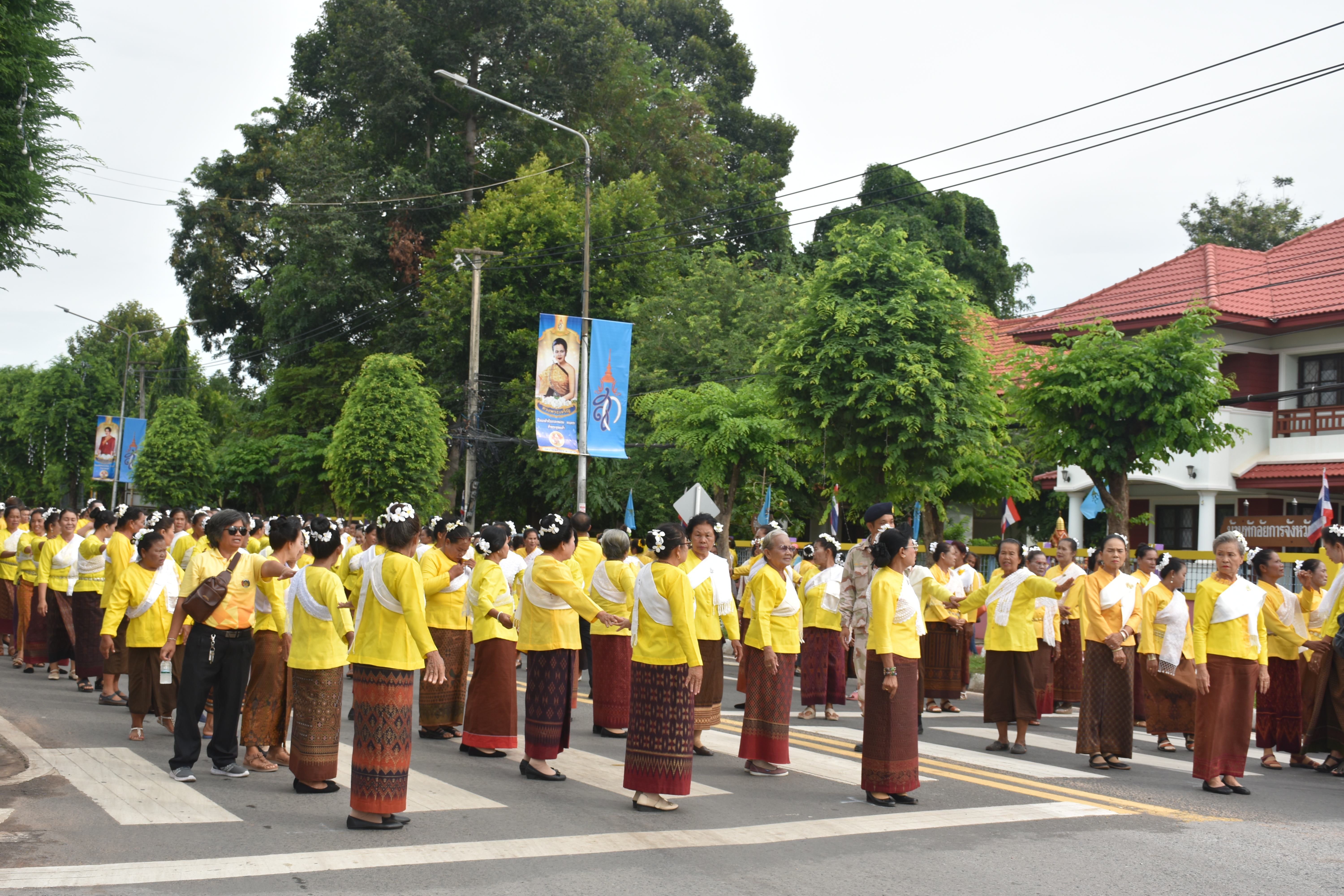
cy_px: 448
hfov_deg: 41.1
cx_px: 672
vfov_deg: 28.1
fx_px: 1792
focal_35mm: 48
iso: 100
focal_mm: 32
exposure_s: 1/200
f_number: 7.1
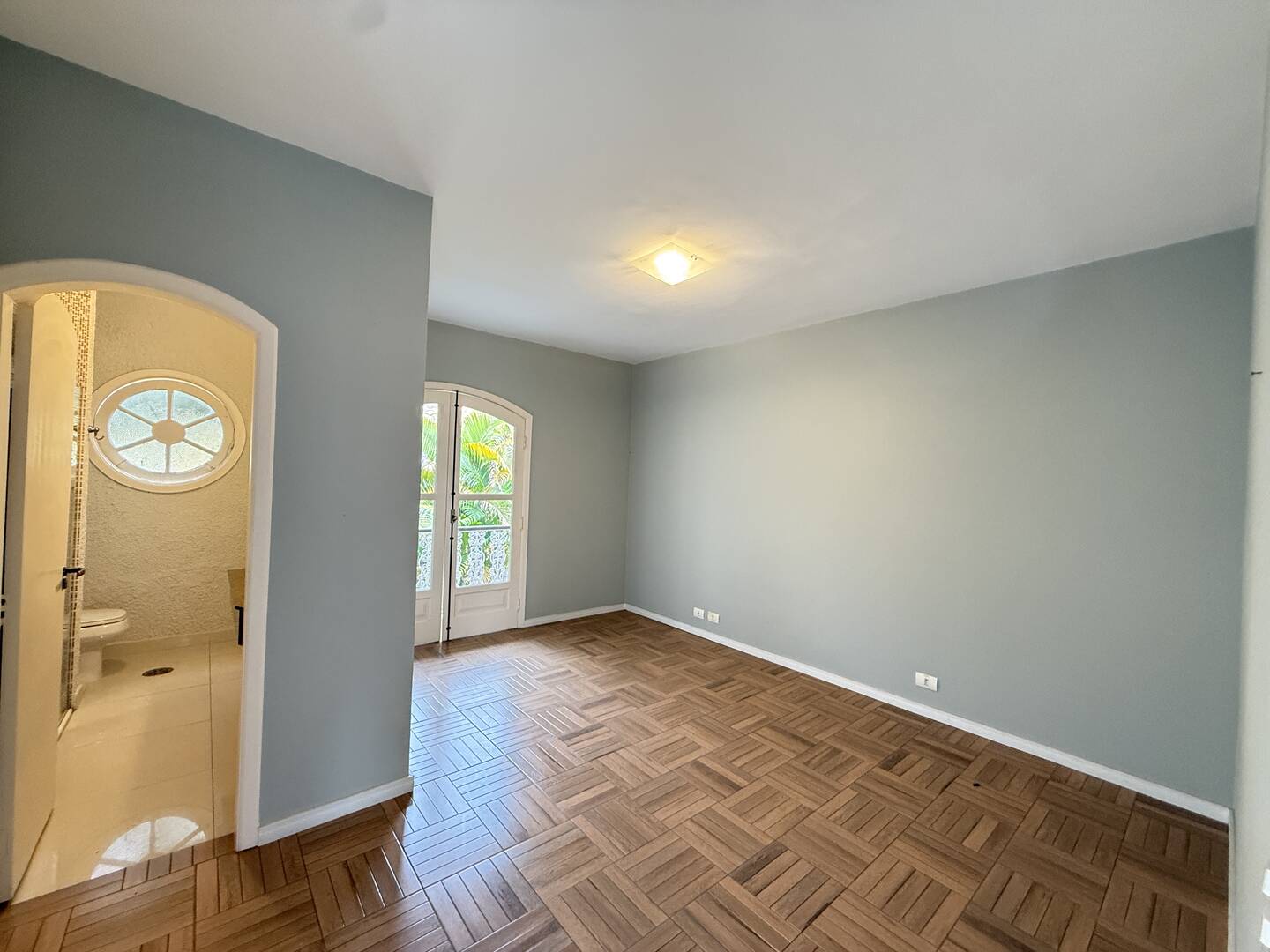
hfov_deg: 102.1
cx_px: 635
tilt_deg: +0.9
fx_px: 514
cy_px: 476
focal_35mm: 14
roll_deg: -2.5
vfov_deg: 85.7
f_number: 2.2
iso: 500
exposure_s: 1/60
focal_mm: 2.22
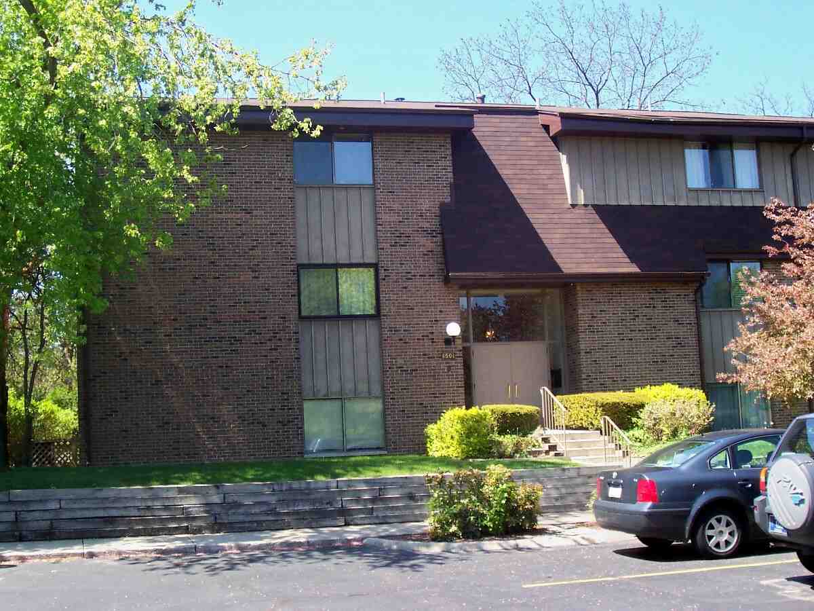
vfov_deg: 31.5
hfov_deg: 41.2
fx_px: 1082
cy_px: 306
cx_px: 407
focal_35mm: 46
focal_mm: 7
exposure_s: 1/350
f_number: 3
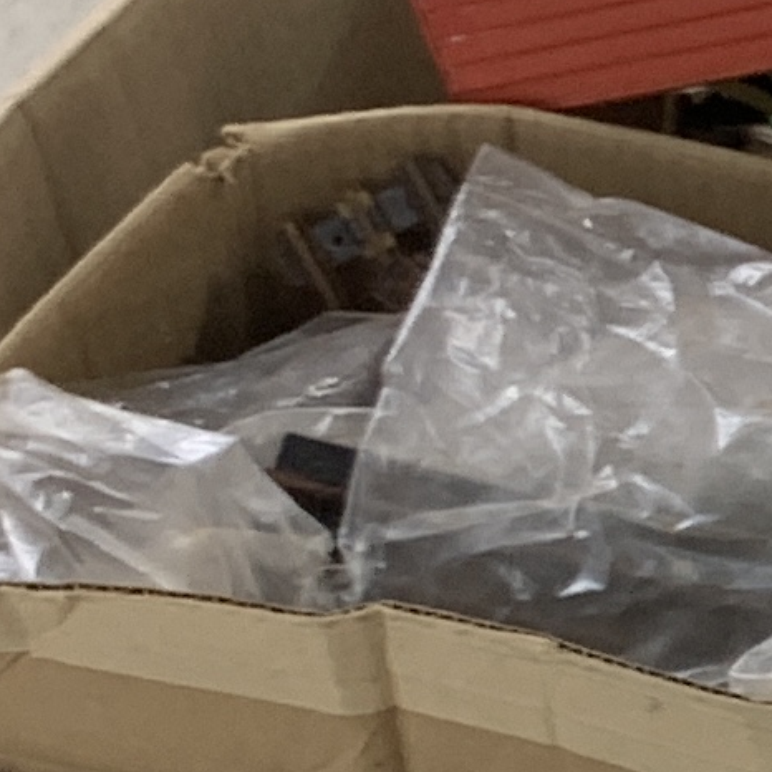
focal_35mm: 199
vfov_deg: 8.7
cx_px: 2263
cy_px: 759
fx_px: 5021
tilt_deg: -41.1
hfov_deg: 7.7
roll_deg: +1.4
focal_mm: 4.25
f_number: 1.8
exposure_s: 1/60
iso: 50
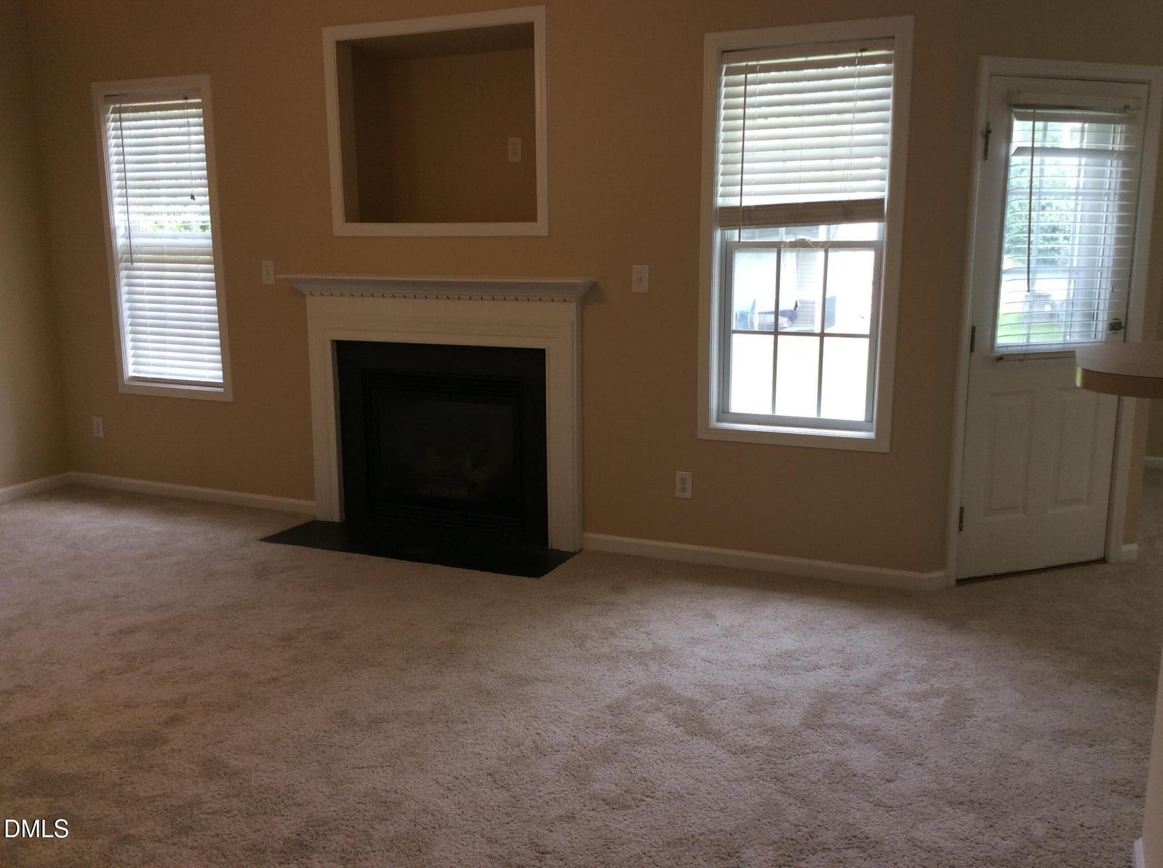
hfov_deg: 56.9
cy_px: 434
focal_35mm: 32
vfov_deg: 44.0
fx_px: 1073
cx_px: 582
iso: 40
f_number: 2.4
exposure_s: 1/60
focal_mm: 3.3
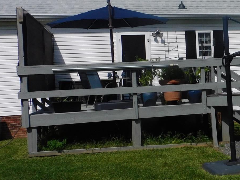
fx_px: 471
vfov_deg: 21.6
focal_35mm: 68
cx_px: 270
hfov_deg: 26.2
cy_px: 68
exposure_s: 1/1250
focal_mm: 5.4
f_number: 4.5
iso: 125
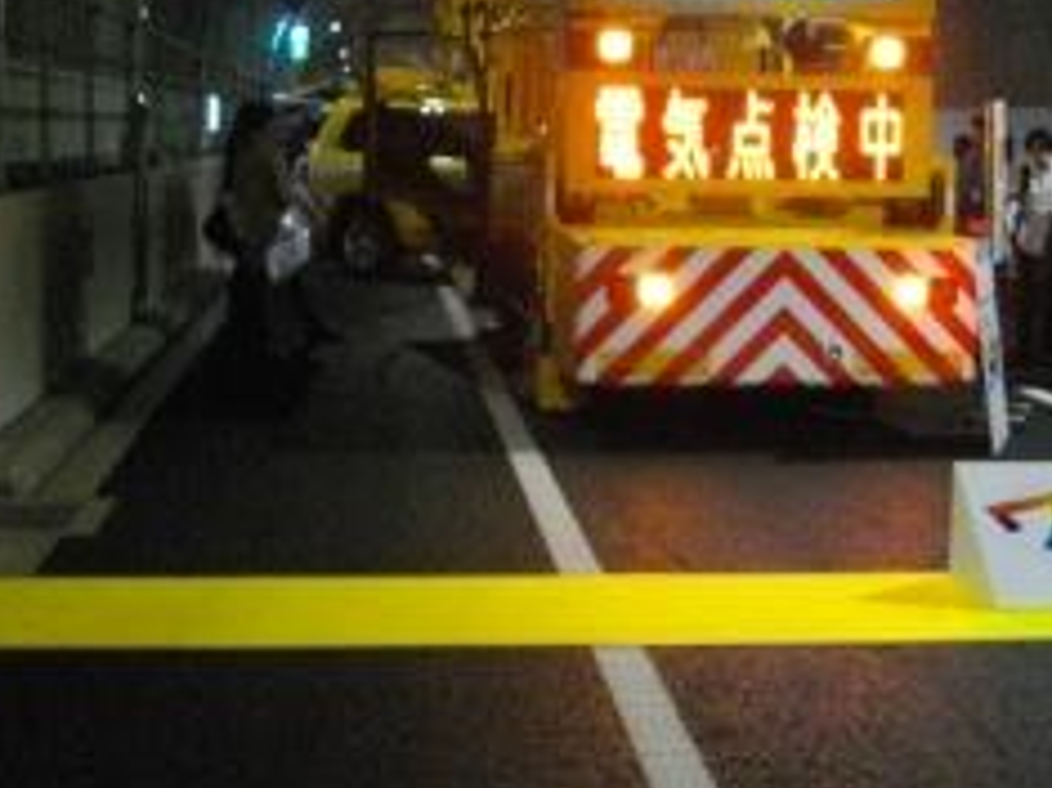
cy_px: 322
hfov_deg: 31.7
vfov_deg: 24.0
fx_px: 1853
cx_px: 524
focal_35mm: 61
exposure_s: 1/25
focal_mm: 5.7
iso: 800
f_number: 2.9
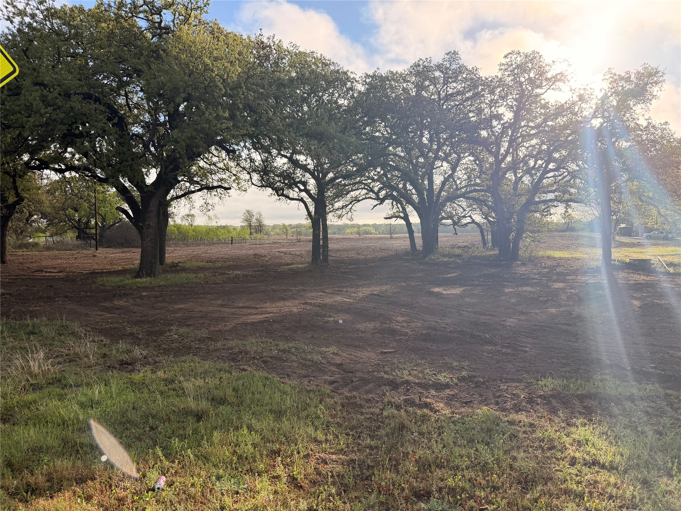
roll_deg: +0.7
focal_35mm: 24
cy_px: 256
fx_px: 472
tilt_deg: -5.1
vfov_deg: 56.8
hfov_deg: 71.6
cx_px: 340
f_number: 1.78
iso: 100
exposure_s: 1/3145
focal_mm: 6.76
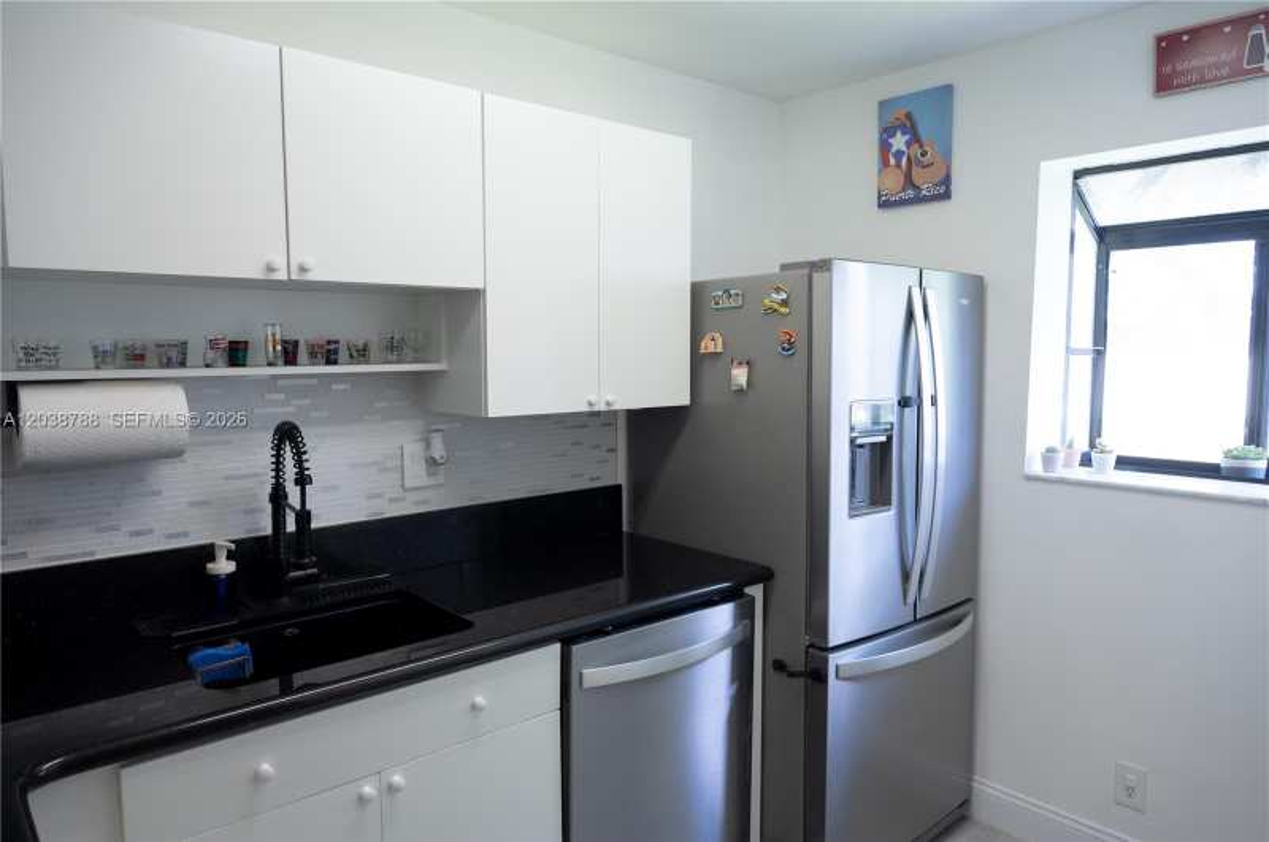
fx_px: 845
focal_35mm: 24
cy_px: 421
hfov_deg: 73.8
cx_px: 634
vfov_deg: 53.0
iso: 1100
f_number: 4
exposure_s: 1/160
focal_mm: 24
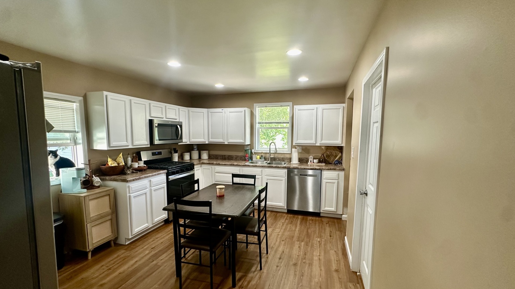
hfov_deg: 99.4
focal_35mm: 16
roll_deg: -0.4
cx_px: 255
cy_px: 156
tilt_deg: -5.1
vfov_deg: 67.0
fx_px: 218
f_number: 2.2
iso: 160
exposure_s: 1/60
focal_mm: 2.22
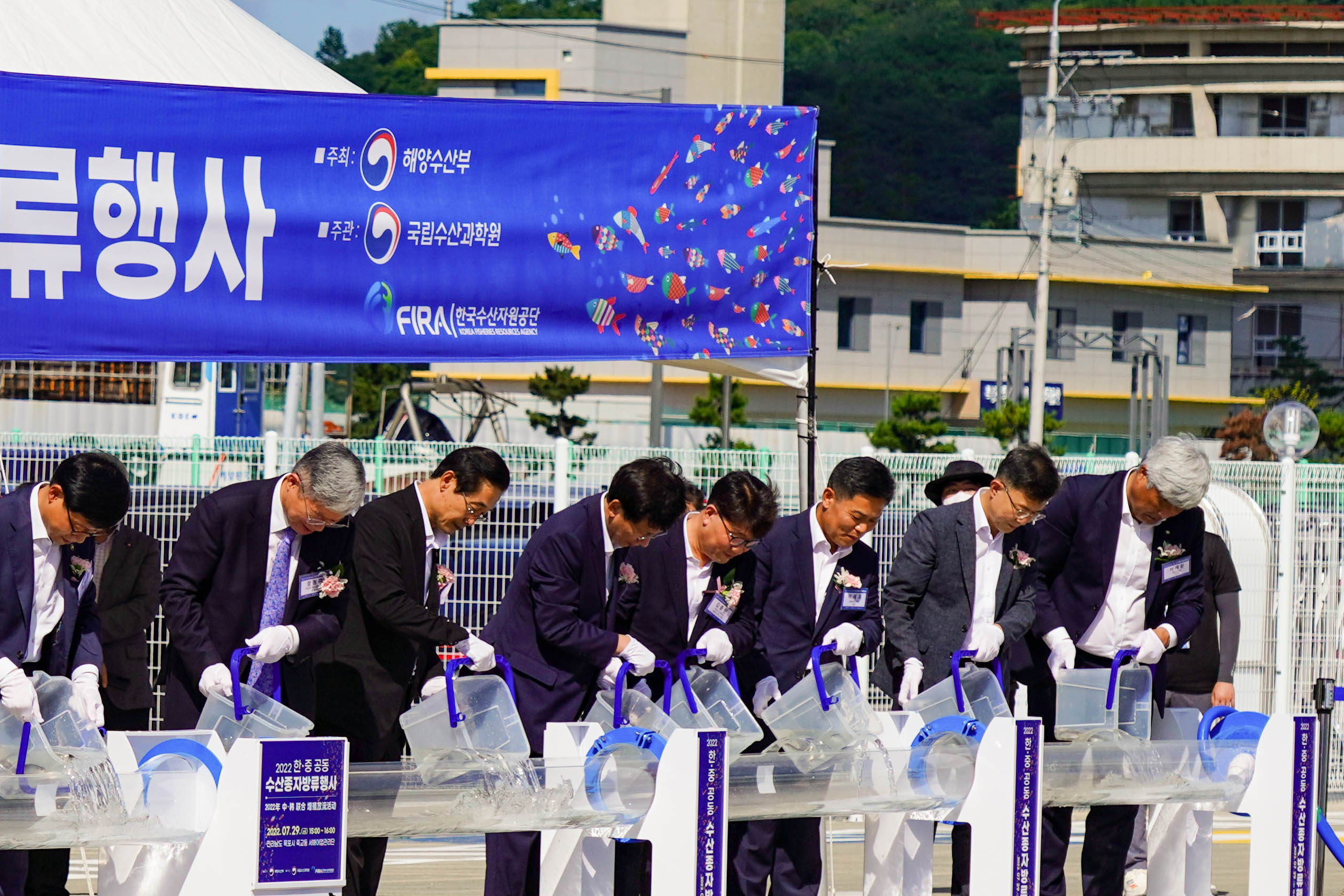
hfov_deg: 8.5
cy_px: 367
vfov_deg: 5.7
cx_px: -66
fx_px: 8997
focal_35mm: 241
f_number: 5
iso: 100
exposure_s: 1/1600
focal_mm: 68
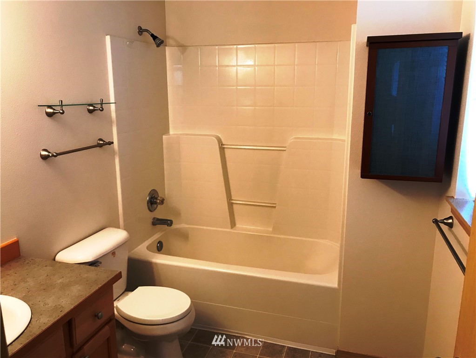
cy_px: 179
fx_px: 385
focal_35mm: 28
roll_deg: -0.1
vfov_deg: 49.8
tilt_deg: -13.2
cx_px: 238
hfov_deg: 63.4
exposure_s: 1/24
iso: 40
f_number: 1.8
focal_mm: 3.99
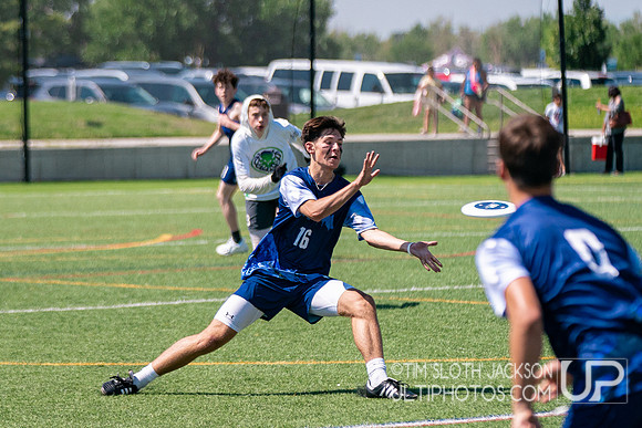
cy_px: 193
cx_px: 180
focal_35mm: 239
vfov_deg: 5.8
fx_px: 4256
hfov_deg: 8.6
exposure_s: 1/12800
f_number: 2.8
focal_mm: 132
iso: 640
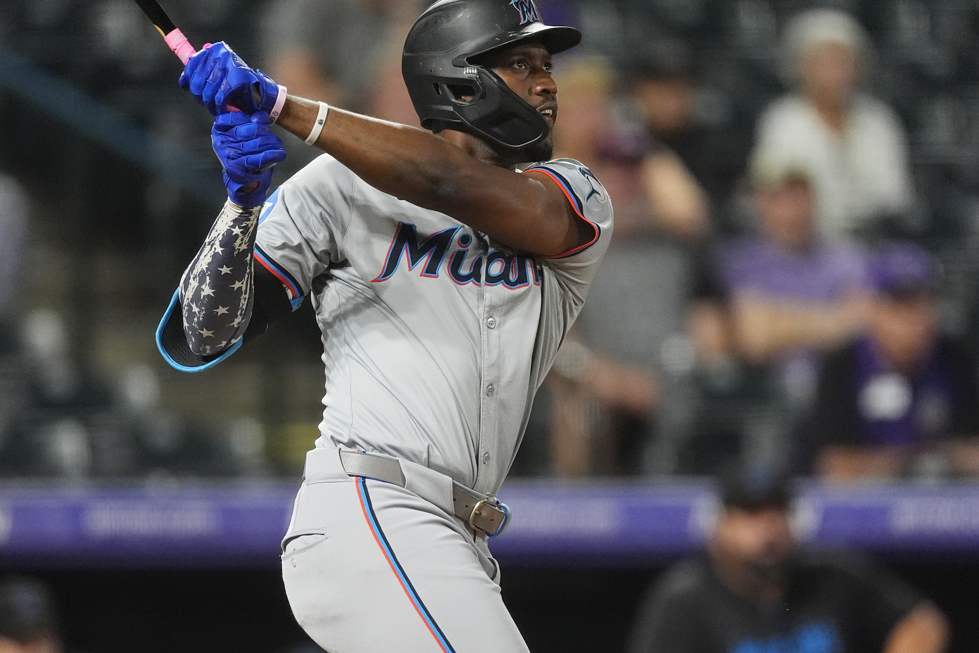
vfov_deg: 1.7
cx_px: 434
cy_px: 408
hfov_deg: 2.5
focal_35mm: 832
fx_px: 22625
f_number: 4
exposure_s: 1/1600
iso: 5000
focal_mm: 600
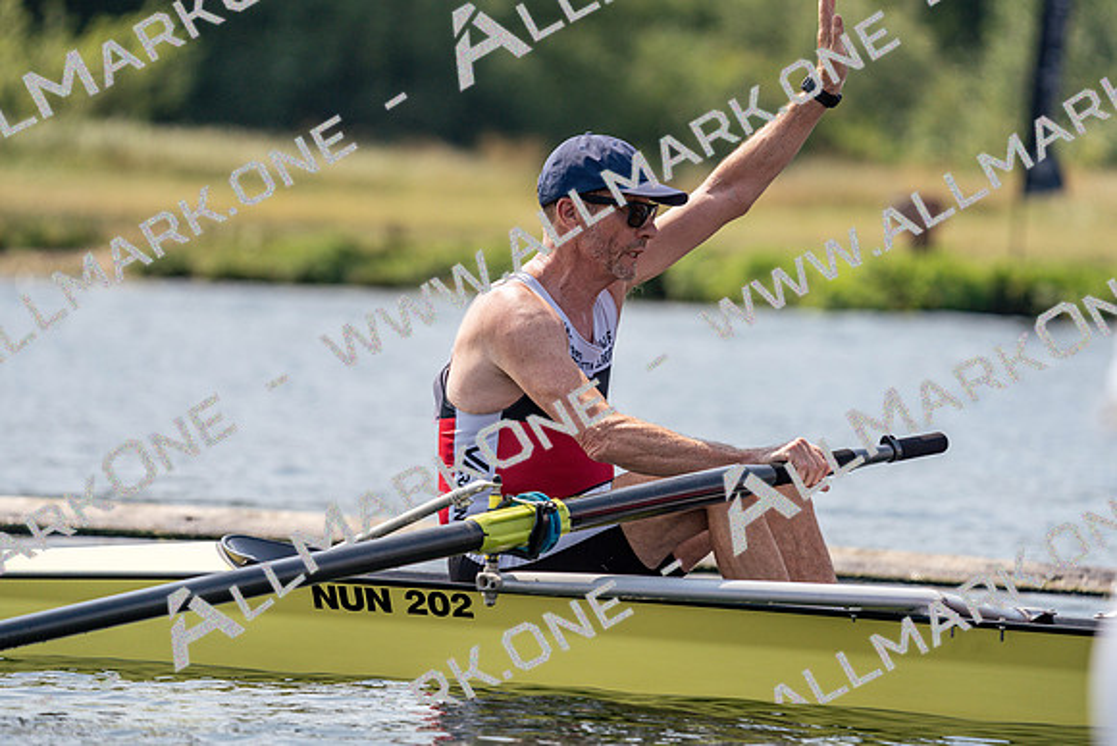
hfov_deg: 5.6
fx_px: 11327
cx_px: 558
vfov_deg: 3.8
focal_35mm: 365
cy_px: 373
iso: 250
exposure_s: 1/1600
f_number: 6.3
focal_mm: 365
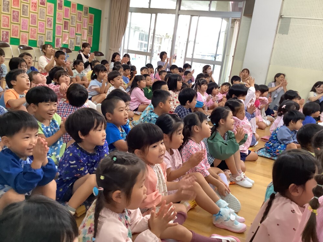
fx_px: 289
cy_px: 121
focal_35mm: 31
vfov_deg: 45.4
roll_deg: -7.6
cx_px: 162
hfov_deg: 58.4
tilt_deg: -12.5
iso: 200
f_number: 2.4
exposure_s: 1/60
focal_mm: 3.3
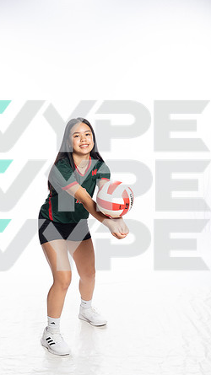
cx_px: 87
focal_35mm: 53
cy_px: 186
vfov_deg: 39.2
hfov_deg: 22.6
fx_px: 528
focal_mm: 50
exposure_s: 1/250
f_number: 8
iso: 400
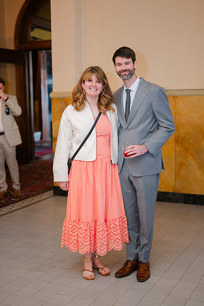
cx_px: 102
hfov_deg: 27.0
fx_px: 425
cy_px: 153
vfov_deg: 39.6
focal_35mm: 50
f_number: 1.8
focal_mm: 50
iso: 320
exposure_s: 1/125
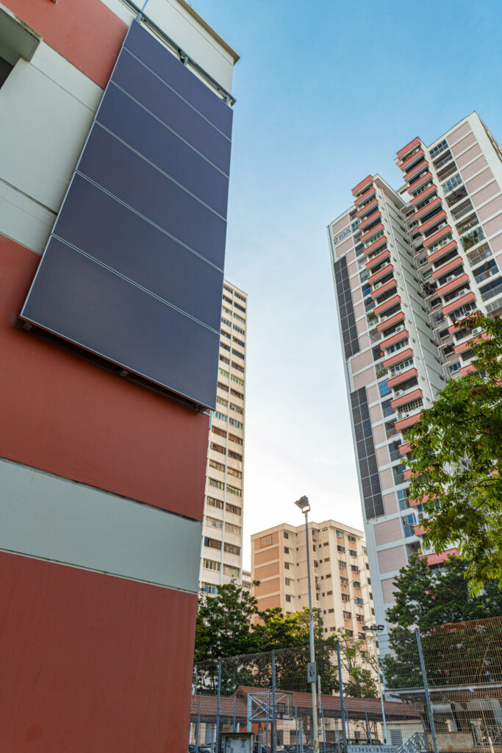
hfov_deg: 53.1
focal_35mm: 24
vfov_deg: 73.7
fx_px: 502
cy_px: 376
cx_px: 251
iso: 100
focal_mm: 24
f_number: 13
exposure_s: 1/50
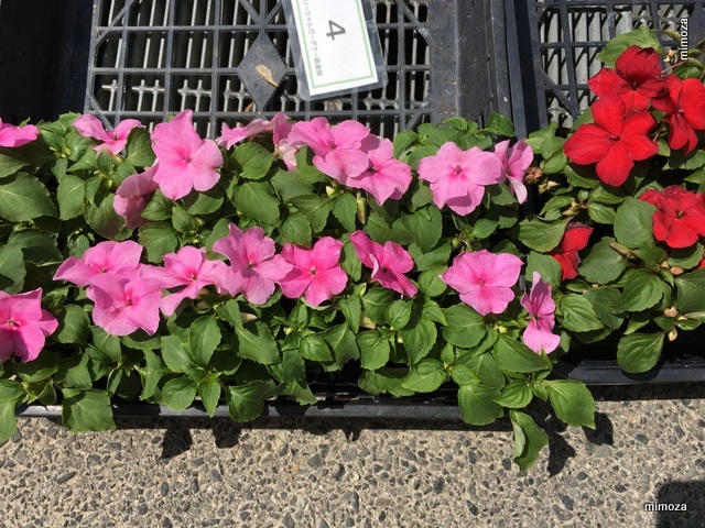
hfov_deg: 61.7
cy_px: 264
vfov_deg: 48.2
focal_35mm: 29
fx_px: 591
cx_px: 352
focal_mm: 4.15
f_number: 2.2
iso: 25
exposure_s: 1/2653
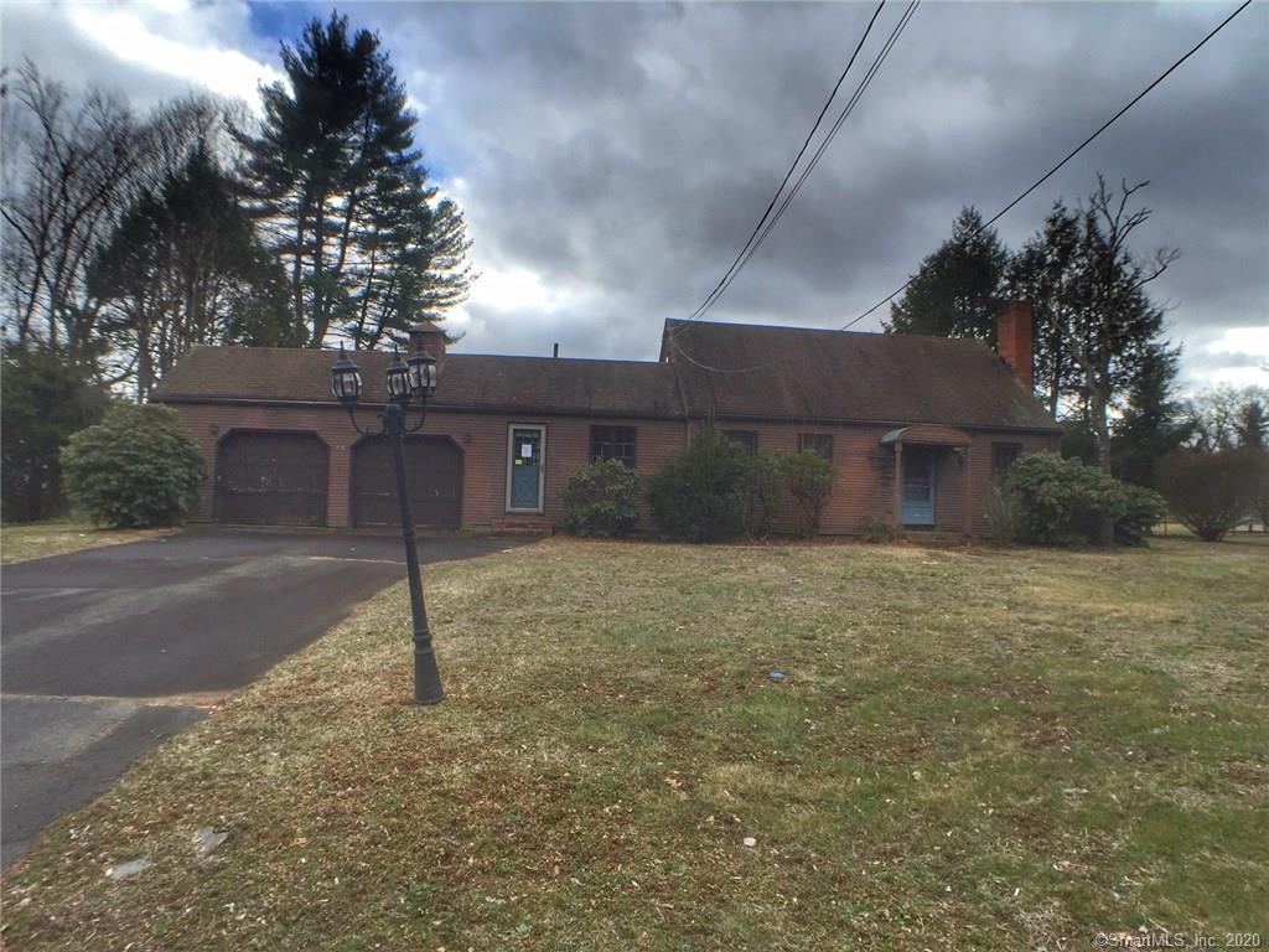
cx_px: 634
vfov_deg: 48.2
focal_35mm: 29
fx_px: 1063
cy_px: 476
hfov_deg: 61.7
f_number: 2.2
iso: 32
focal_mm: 4.15
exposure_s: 1/1464
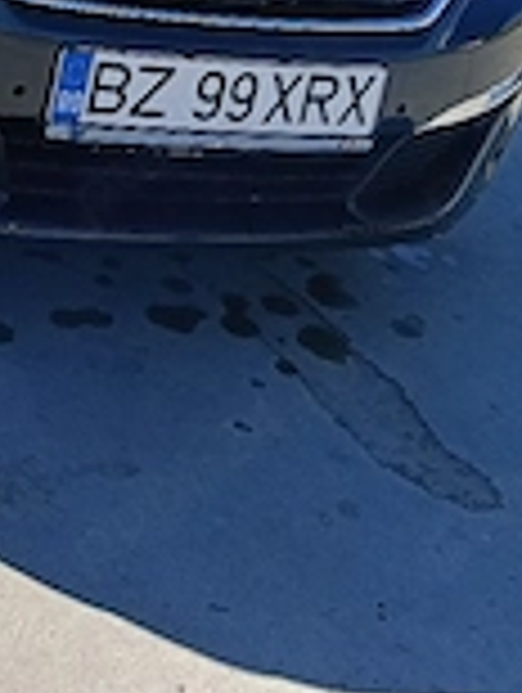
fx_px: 1404
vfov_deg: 24.5
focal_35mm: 70
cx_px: -45
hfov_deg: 20.2
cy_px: -189
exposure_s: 1/500
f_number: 1.8
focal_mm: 3.98
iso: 50
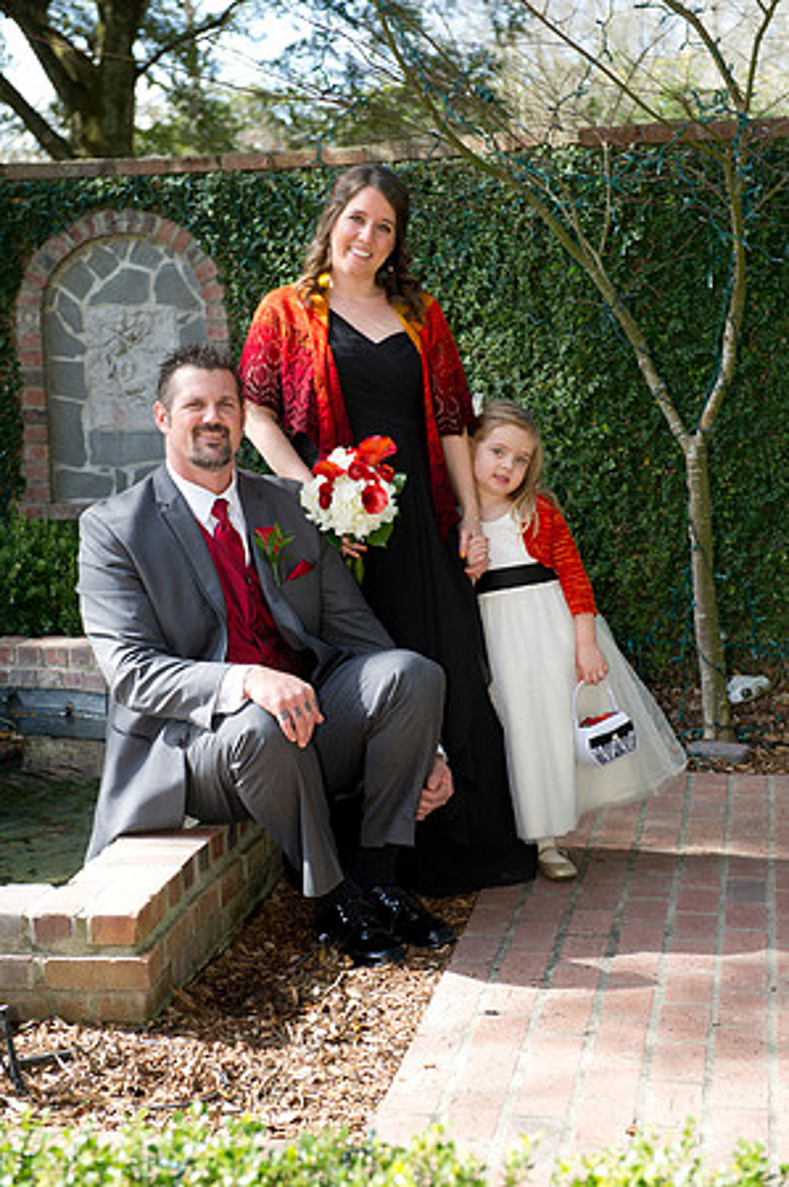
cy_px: 594
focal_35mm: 70
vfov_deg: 28.9
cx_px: 394
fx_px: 2306
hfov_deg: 19.4
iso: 200
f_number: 5.6
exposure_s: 1/160
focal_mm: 70
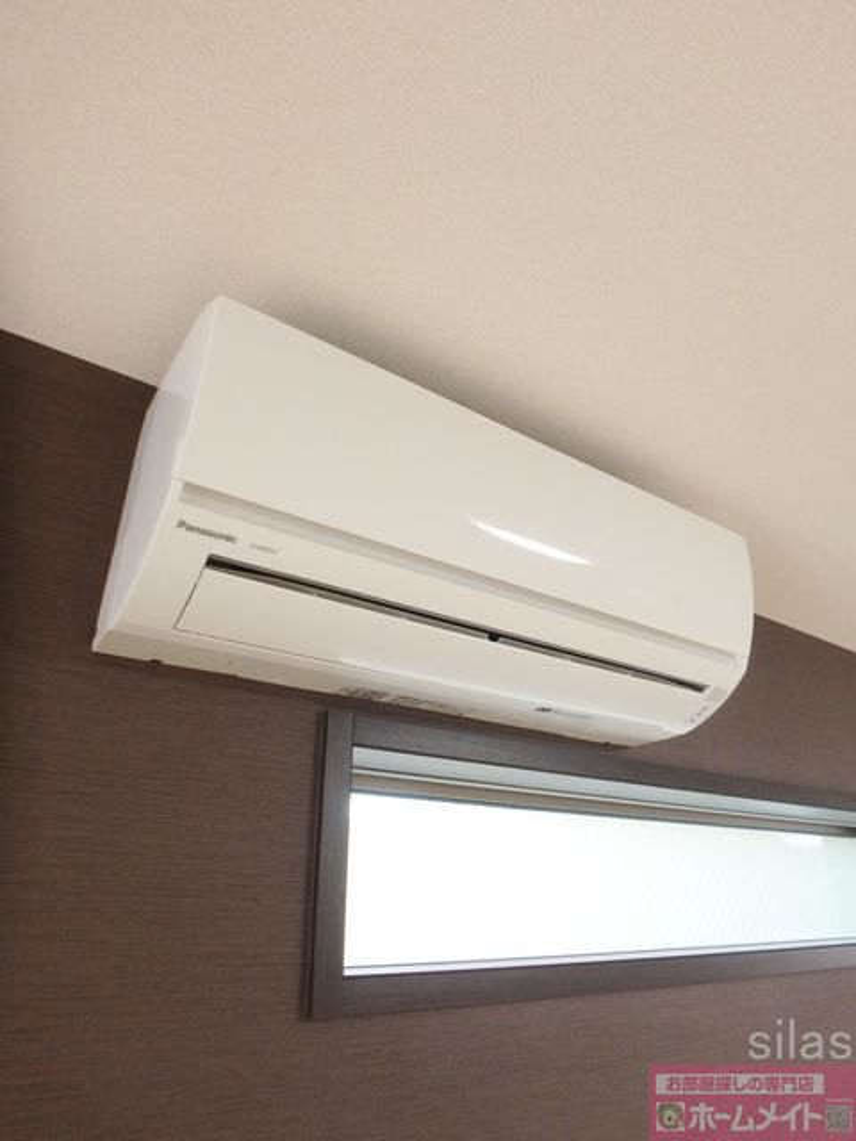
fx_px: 692
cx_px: 428
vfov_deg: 79.0
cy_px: 570
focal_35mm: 21
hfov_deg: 63.4
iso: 320
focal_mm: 3.7
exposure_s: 1/30
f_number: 3.5
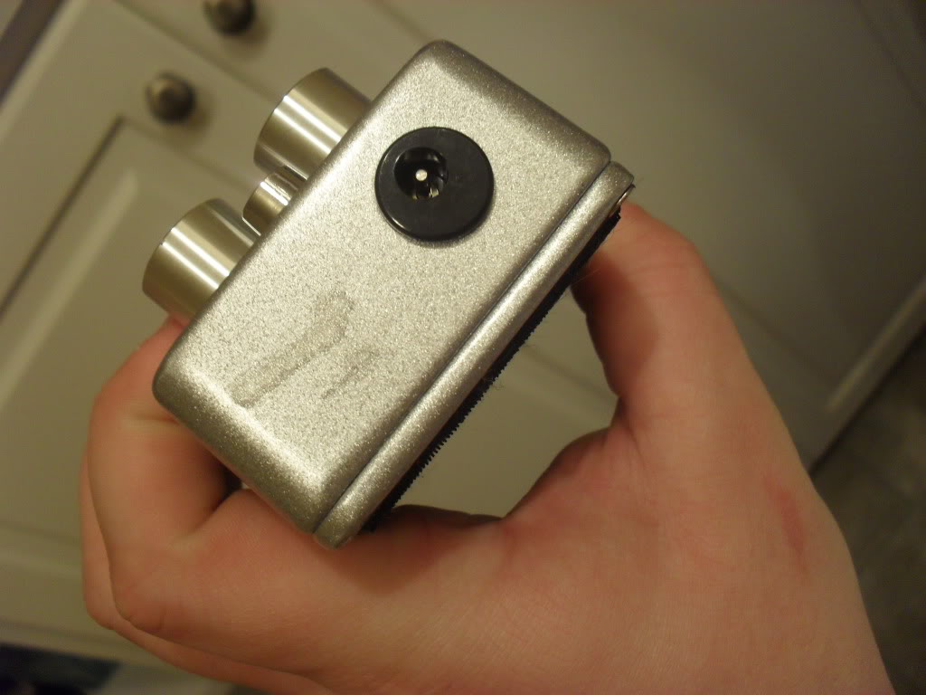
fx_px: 936
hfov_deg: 52.6
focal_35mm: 35
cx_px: 463
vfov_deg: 40.7
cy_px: 348
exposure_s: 1/20
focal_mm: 6.3
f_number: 3.2
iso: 200
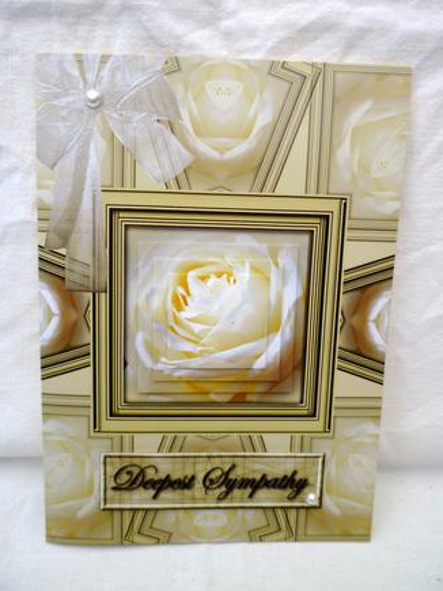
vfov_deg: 60.0
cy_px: 289
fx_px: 512
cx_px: 224
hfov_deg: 46.8
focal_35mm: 30
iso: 80
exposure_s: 1/50
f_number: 3.3
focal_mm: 5.2
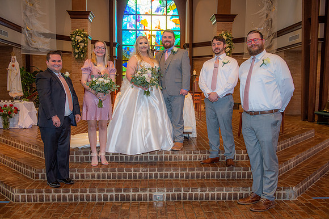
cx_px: 164
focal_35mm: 32
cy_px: 110
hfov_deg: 58.7
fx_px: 292
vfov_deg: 41.1
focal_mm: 32
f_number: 5
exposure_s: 1/125
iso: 1250
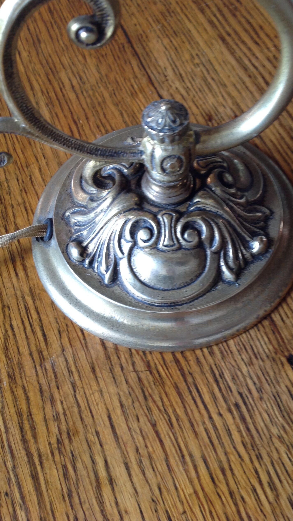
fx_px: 539
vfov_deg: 51.6
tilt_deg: -59.3
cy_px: 256
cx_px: 189
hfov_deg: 30.3
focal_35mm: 39
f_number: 2.4
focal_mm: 4.28
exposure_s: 1/15
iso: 80
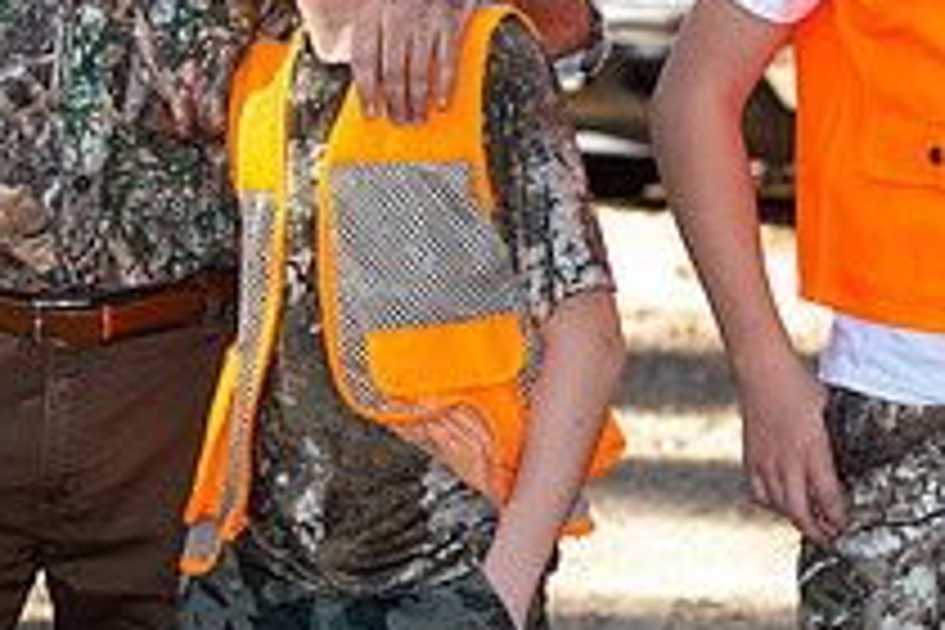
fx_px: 6536
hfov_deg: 8.3
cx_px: 670
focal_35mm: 249
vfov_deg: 5.5
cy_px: 50
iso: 100
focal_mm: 90
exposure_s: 1/100
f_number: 5.6
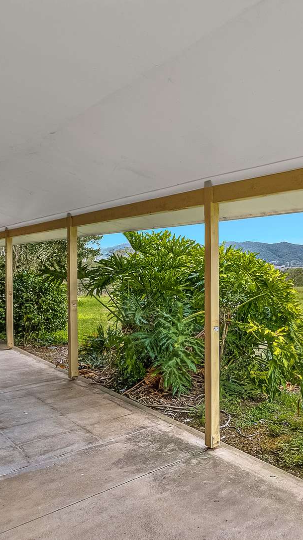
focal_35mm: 26
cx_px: 323
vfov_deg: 71.9
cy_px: 283
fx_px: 371
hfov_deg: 37.9
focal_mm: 14
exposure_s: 1/100
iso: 200
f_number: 7.1
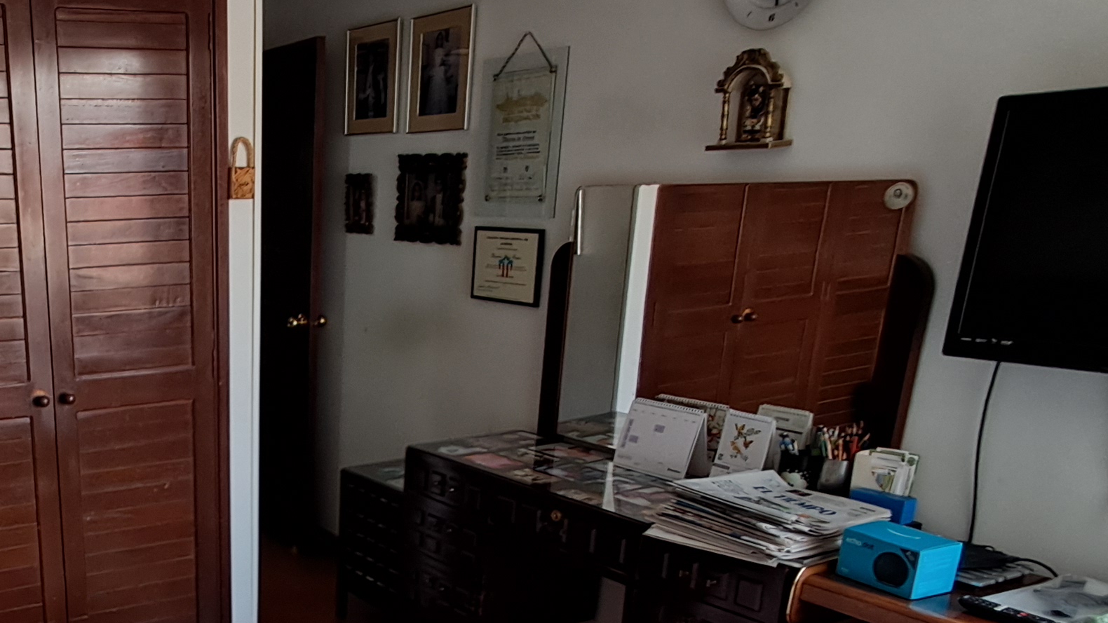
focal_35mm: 36
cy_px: 563
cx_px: 168
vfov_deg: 31.3
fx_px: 1058
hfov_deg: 50.7
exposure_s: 1/30
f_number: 2.2
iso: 100
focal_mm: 1.64
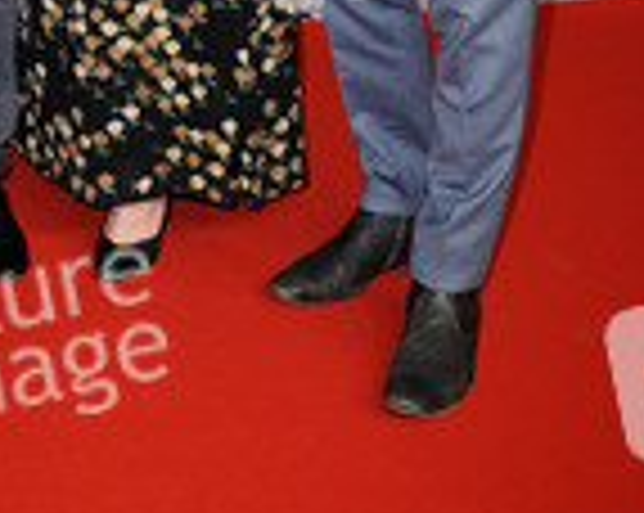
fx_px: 2398
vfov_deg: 11.6
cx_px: 70
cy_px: -320
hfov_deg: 15.1
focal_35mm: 126
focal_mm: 48
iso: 640
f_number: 5.6
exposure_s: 1/160
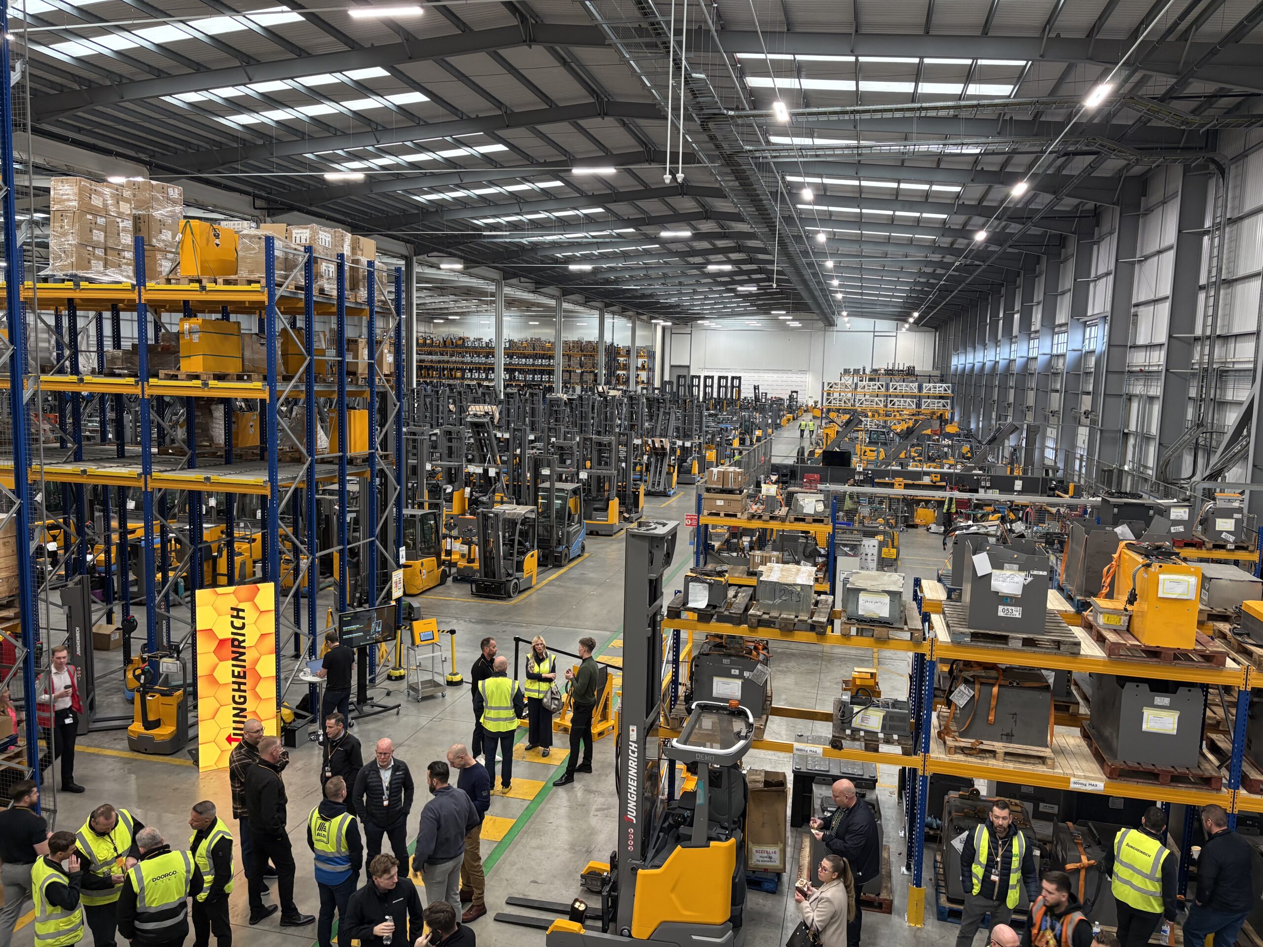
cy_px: 474
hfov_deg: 67.3
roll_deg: -1.4
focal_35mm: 26
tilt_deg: -6.6
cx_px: 632
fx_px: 949
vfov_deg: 53.1
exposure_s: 1/60
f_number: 1.6
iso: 125
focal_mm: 5.96
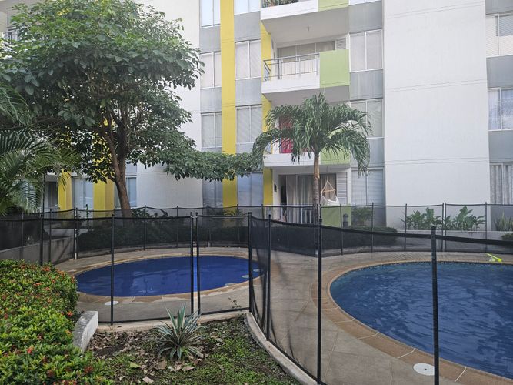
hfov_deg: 73.9
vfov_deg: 58.9
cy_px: 192
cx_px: 256
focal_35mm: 23
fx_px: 341
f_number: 1.8
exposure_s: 1/180
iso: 100
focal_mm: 5.4
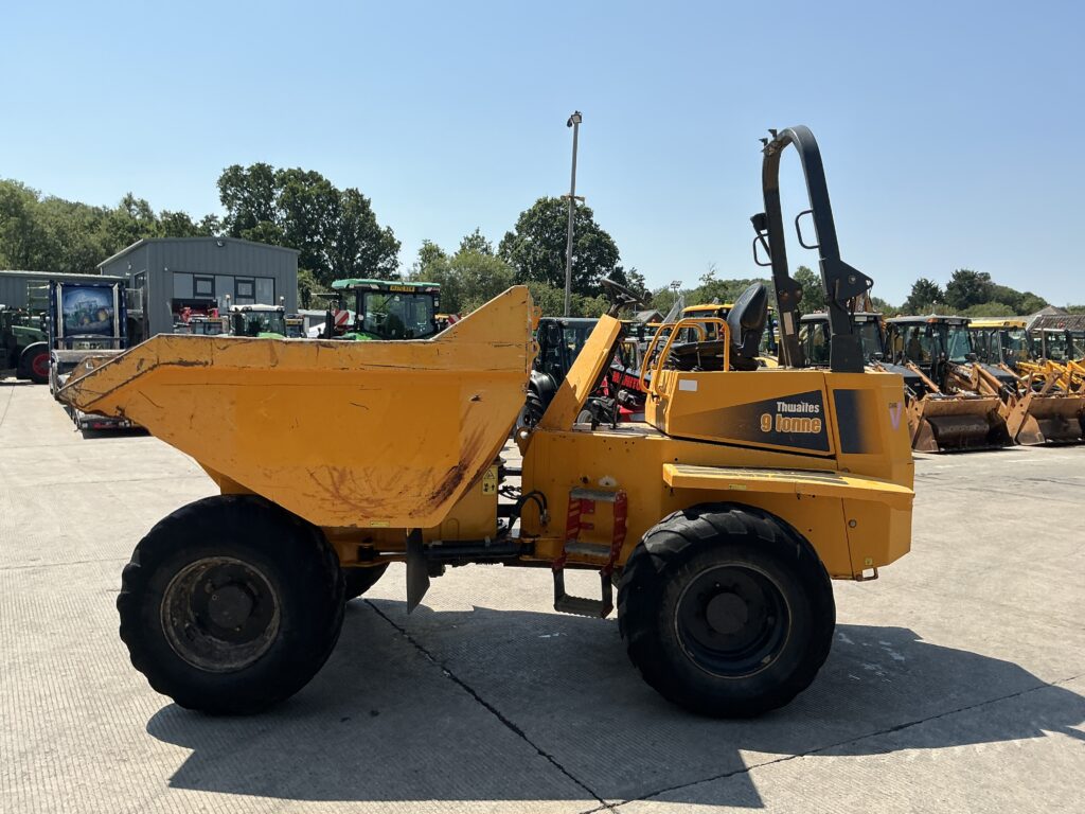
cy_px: 407
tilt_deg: -1.2
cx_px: 542
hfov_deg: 63.4
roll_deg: -2.0
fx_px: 878
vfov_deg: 49.7
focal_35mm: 28
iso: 25
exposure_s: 1/1912
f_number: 1.8
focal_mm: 3
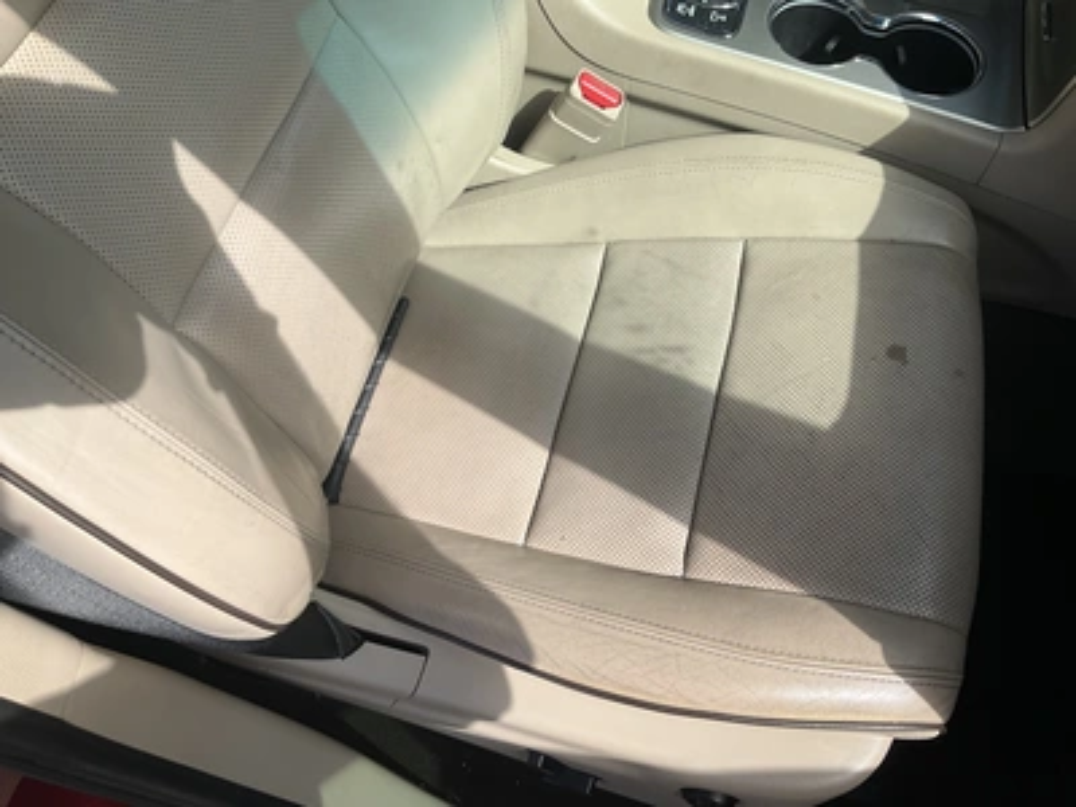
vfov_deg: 48.2
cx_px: 538
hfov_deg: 61.7
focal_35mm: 29
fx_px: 901
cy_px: 404
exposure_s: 1/1250
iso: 25
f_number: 1.8
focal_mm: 3
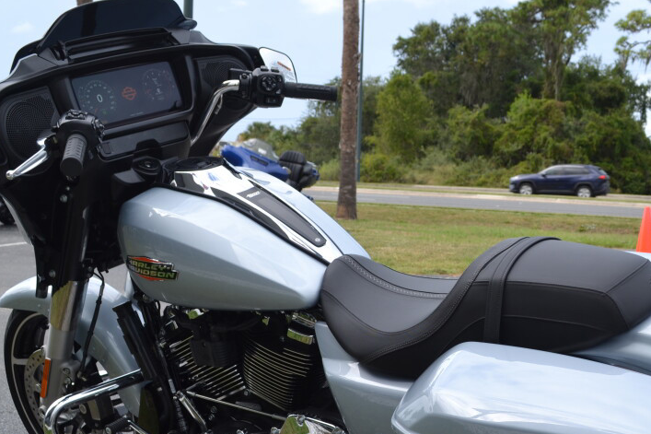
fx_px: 1012
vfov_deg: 23.9
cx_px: 441
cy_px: 337
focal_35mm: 56
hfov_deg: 35.3
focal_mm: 22
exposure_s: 1/200
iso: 100
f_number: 7.1
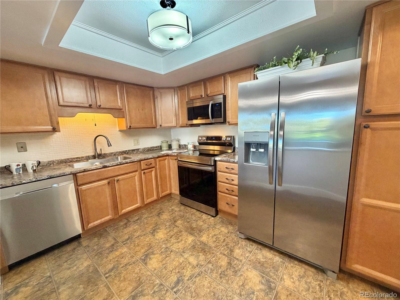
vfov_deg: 85.7
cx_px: 200
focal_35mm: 14
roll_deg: +2.8
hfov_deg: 102.1
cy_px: 150
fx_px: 162
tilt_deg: -8.4
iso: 250
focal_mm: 2.22
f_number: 2.2
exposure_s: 1/60
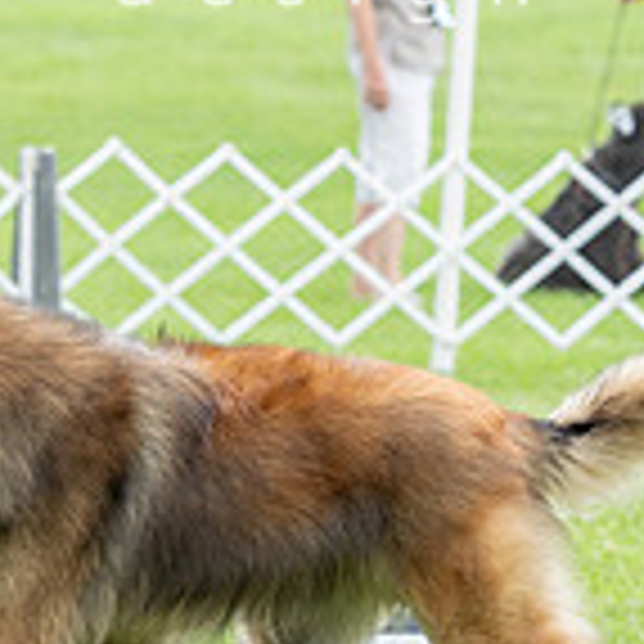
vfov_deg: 5.3
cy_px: 119
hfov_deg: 5.3
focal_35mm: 328
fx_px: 6904
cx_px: -32
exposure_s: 1/400
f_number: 4.5
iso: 400
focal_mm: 95
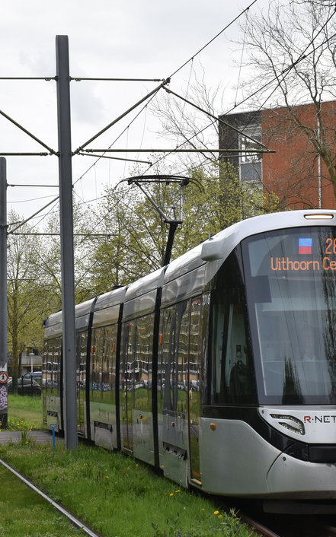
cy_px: 265
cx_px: 165
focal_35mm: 104
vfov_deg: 20.0
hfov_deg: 12.6
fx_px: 1524
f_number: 8
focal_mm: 40
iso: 400
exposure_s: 1/640
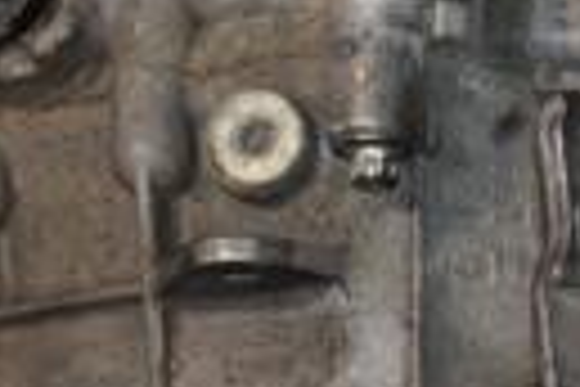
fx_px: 3920
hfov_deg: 8.5
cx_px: 333
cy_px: 310
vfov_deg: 5.6
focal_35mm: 243
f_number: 5
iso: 800
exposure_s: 1/100
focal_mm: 35
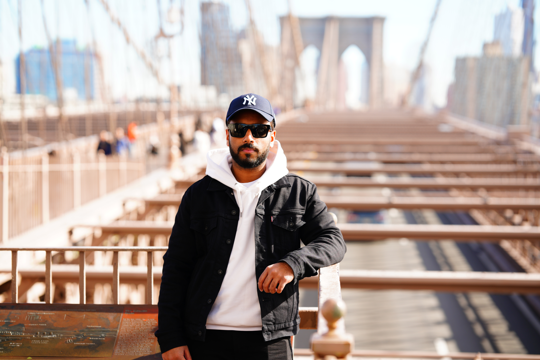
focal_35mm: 85
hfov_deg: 23.9
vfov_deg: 16.1
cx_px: 270
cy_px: 180
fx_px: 1275
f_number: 2.8
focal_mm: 85
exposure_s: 1/500
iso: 100
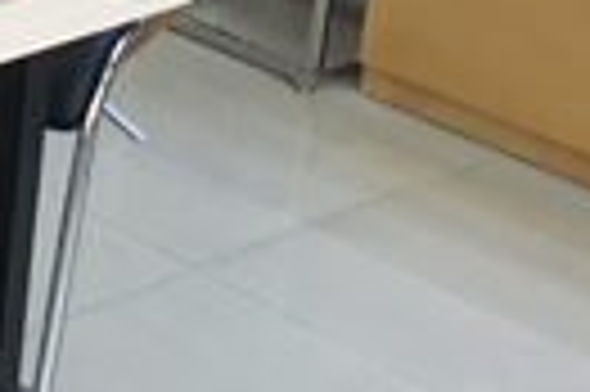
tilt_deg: -16.3
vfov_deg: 9.1
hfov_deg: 12.5
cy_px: -198
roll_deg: -2.6
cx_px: -563
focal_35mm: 146
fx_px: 2390
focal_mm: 4.15
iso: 32
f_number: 2.2
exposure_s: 1/50
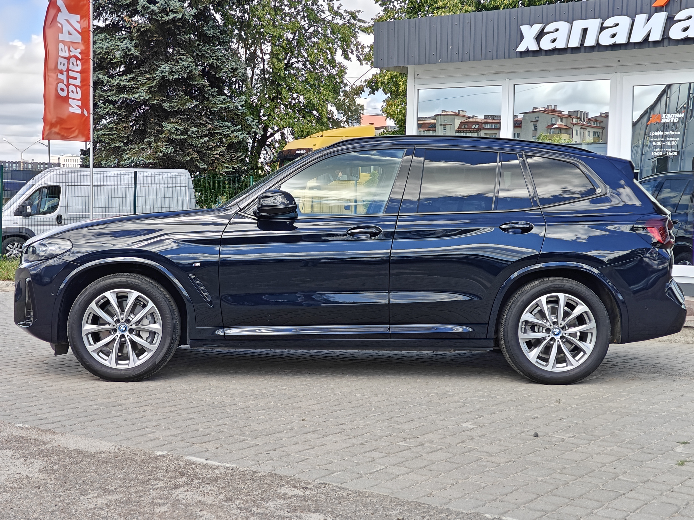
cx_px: 347
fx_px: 942
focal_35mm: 47
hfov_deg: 40.4
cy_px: 260
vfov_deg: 30.9
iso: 50
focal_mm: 7.08
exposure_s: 1/730
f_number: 2
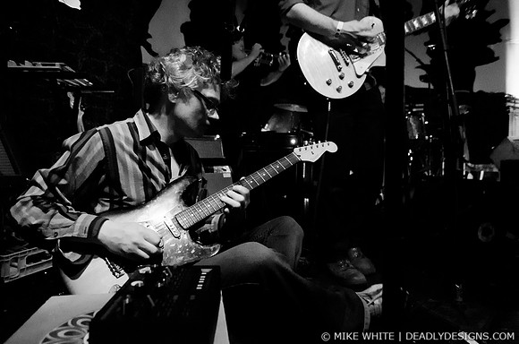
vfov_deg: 52.9
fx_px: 345
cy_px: 172
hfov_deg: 73.9
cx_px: 260
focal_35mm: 24
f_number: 2.8
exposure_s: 1/25
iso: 2000
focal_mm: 16
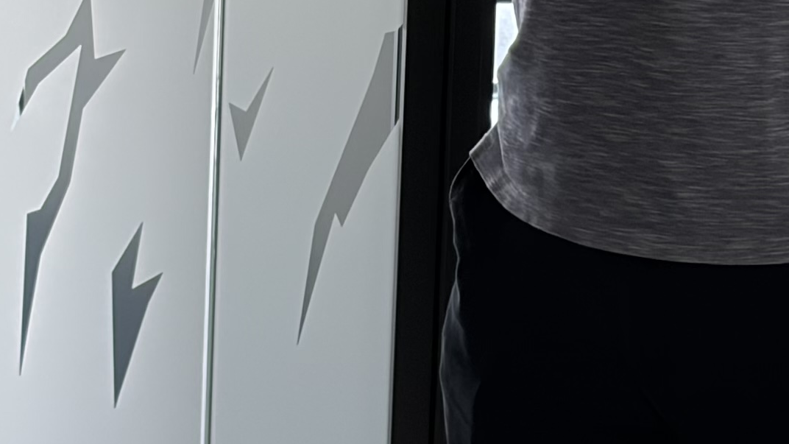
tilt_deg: -9.5
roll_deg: -2.1
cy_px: -244
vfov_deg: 5.6
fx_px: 4456
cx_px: 287
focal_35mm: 213
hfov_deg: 10.1
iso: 50
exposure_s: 1/121
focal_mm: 5.96
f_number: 1.6
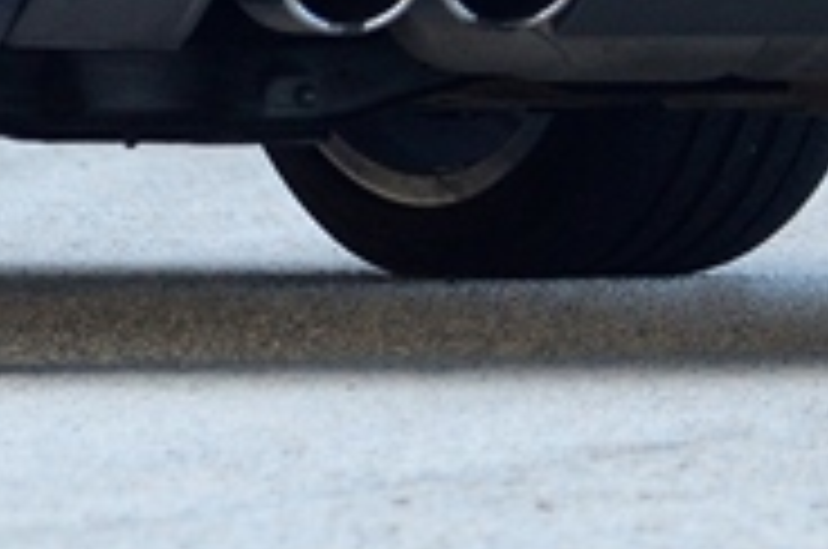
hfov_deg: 0.8
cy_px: -945
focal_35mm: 2509
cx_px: 198
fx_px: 57606
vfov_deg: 0.5
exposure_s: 1/50
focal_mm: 300
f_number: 6.3
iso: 400
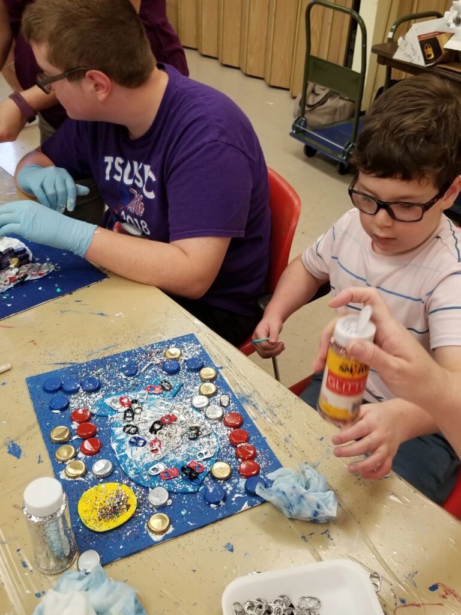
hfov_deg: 53.1
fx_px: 462
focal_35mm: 26
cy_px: 308
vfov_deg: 67.3
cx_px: 230
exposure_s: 1/60
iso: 200
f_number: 1.7
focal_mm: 4.25
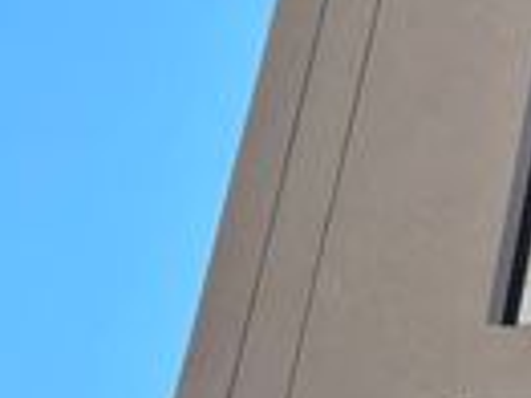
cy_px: 483
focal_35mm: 122
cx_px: 1253
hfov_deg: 12.7
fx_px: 1870
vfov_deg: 11.9
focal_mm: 4.69
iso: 25
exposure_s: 1/1678
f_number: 1.8
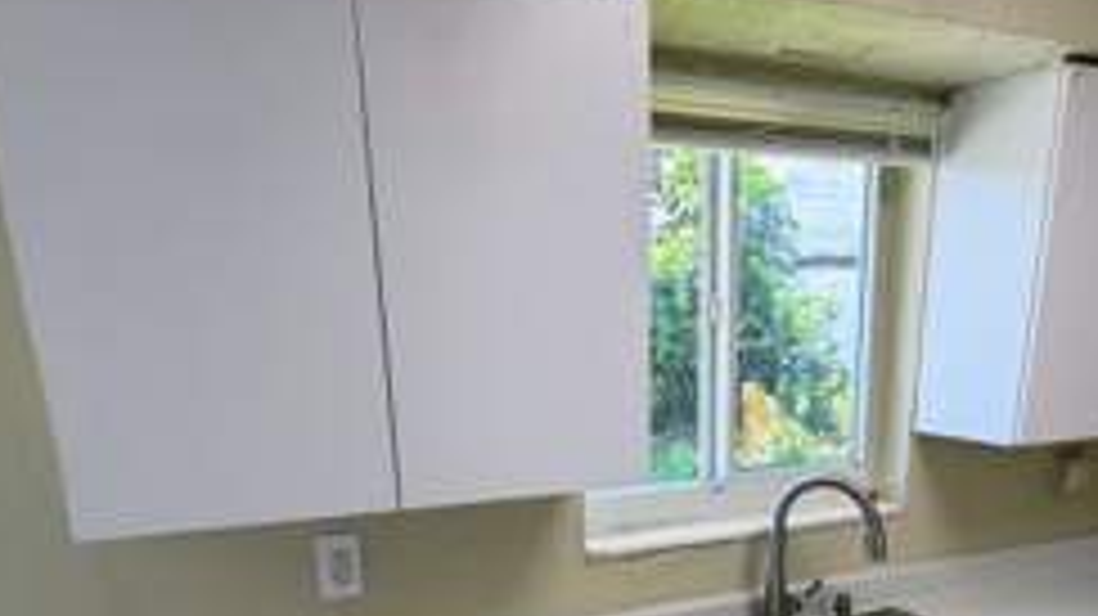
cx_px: 621
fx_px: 873
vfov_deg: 35.7
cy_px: 596
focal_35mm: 30
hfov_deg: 64.1
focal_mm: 2.22
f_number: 2.2
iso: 80
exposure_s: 1/120
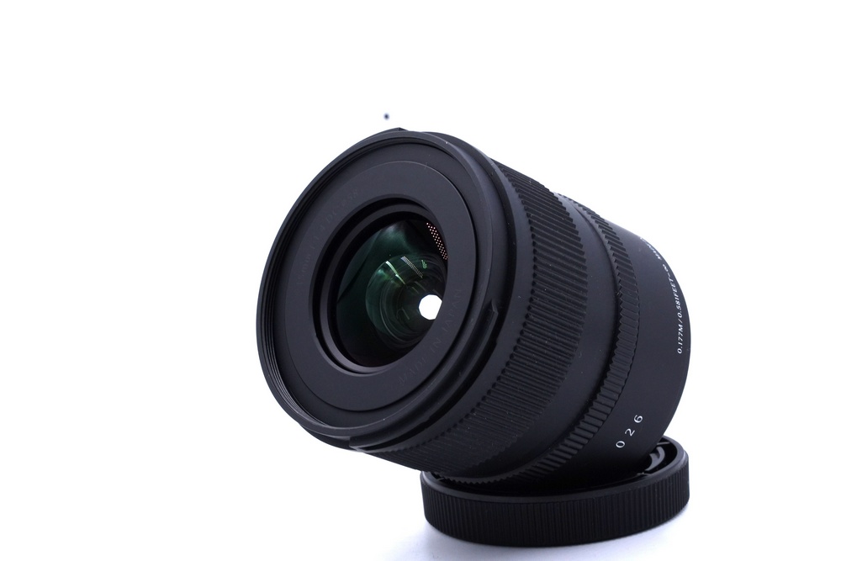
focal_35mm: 82
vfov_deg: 16.7
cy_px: 280
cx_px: 420
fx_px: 1916
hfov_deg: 24.8
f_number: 14
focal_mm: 55
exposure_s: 1/160
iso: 800
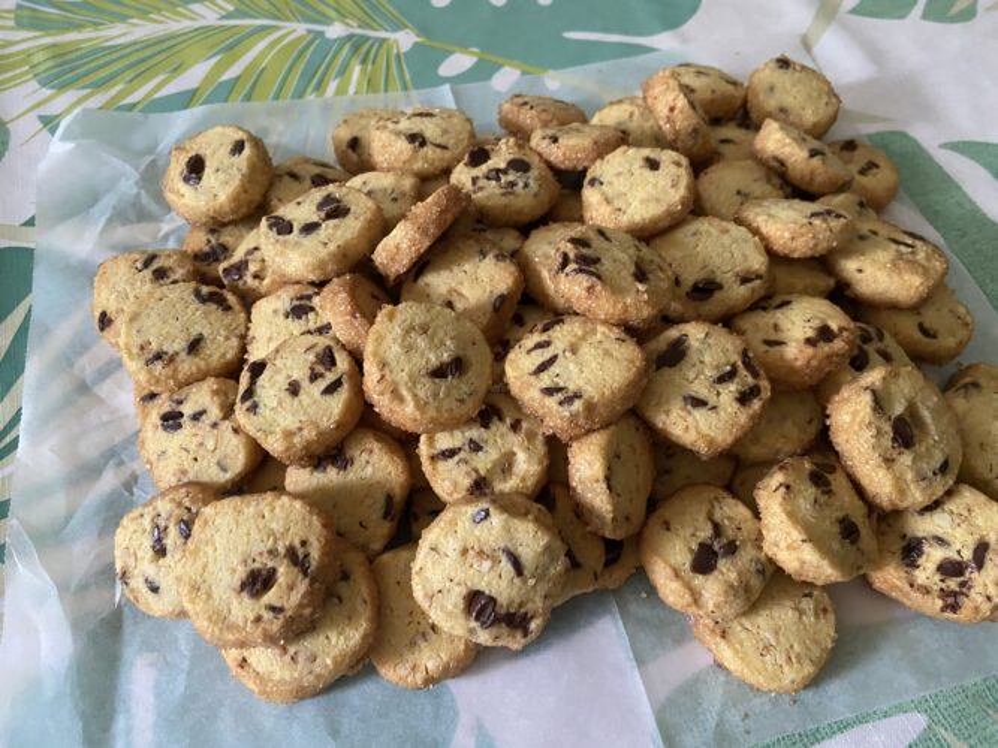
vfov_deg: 53.0
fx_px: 749
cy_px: 374
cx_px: 499
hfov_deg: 67.3
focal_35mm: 26
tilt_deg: -59.0
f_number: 1.8
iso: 500
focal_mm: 4.25
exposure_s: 1/48
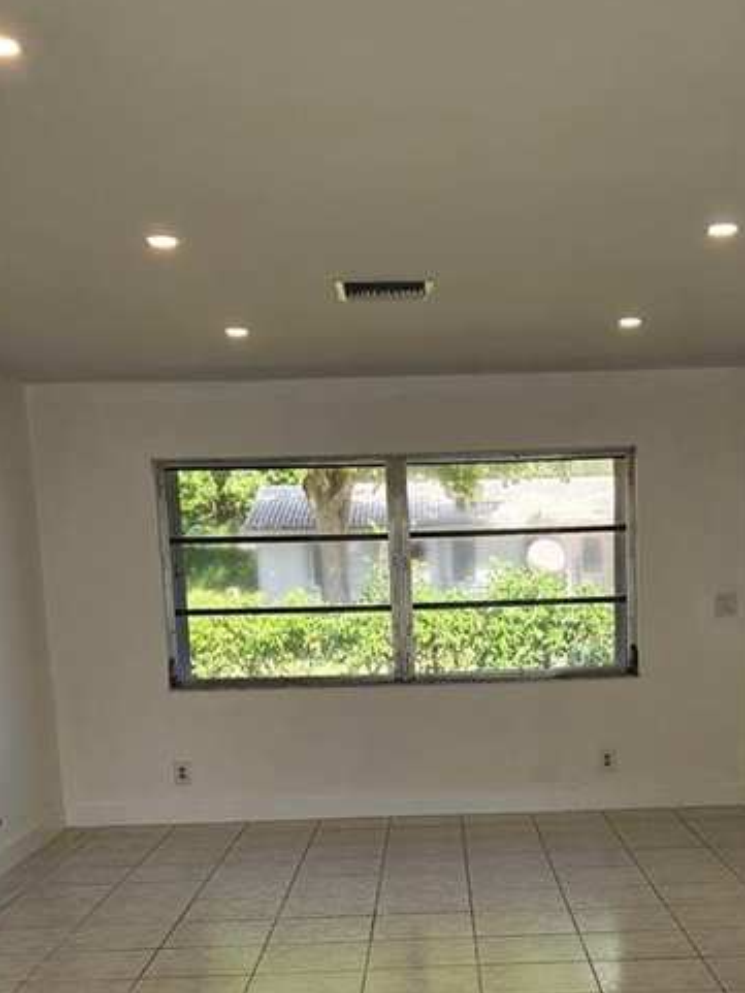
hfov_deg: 28.5
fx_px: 1463
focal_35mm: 51
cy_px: 842
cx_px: 473
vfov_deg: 35.8
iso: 32
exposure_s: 1/180
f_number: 1.8
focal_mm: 5.4
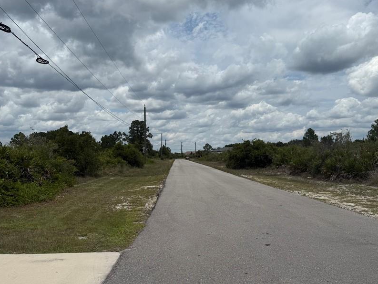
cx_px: 179
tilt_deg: -1.8
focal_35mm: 31
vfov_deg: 45.3
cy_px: 165
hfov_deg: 58.3
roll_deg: +1.2
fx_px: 339
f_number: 1.78
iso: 80
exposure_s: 1/11905
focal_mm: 6.76
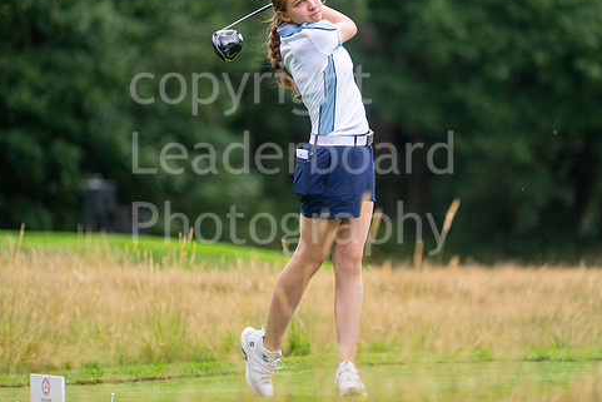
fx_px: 6055
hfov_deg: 5.7
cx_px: 294
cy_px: 165
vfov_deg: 3.8
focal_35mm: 362
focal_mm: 300
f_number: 4
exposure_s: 1/1000
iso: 500
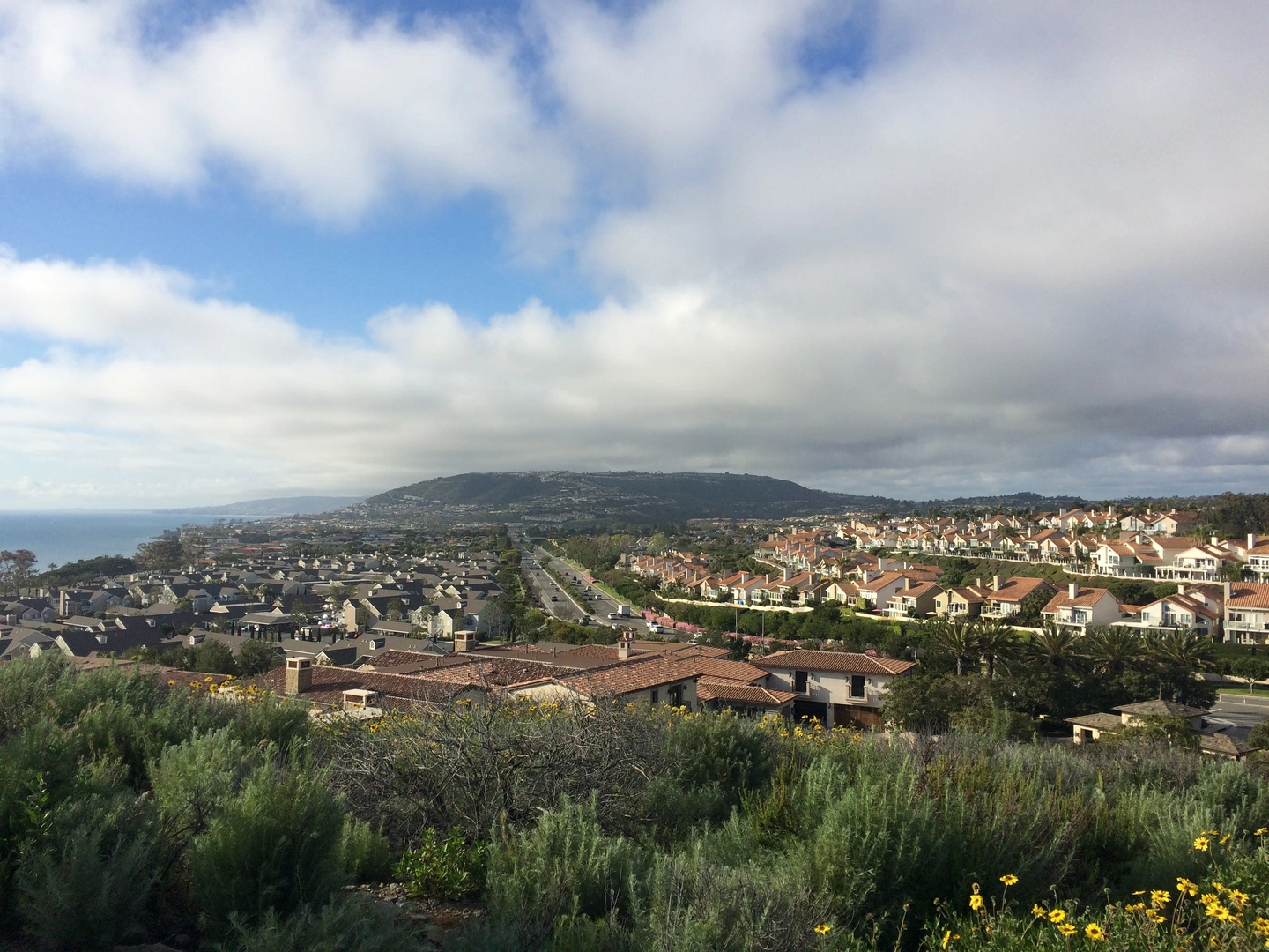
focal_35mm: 29
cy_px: 476
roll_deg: +0.1
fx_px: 1063
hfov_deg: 61.7
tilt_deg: +0.4
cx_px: 634
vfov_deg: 48.2
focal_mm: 4.15
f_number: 2.2
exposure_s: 1/3165
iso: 32
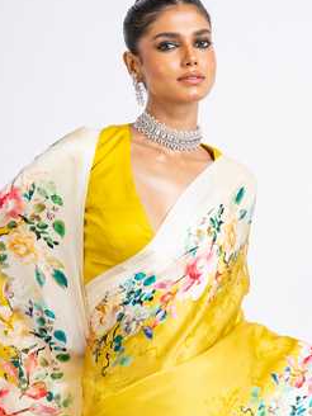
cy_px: 294
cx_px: 155
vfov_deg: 15.0
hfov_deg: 11.3
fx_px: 1574
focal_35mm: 131
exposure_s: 1/160
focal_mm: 85
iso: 200
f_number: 13
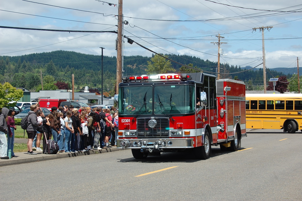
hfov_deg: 24.6
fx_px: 692
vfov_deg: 16.5
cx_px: 151
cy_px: 100
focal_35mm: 82
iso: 200
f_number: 10
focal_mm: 55
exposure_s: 1/320
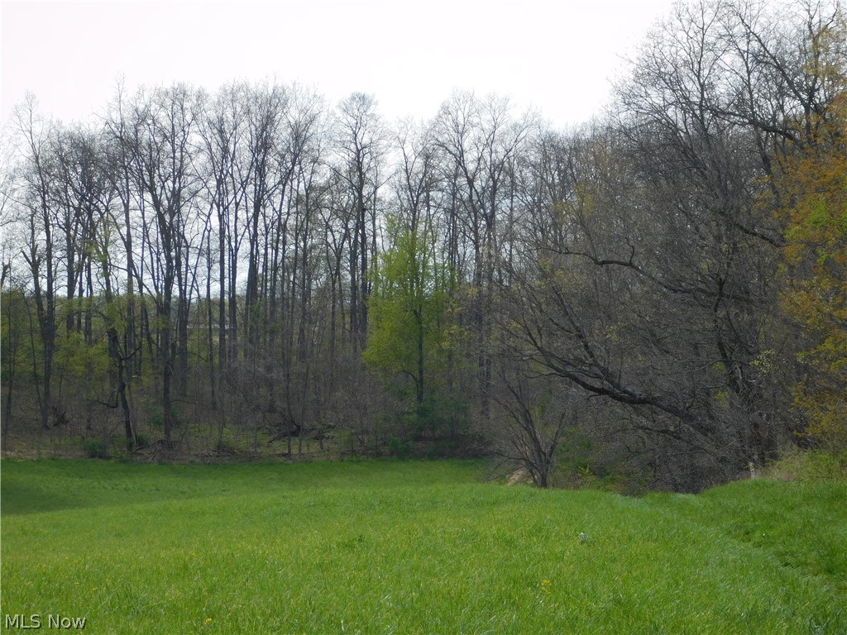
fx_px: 2814
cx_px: 424
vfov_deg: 12.9
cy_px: 318
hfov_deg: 17.1
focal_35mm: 115
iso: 125
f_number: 4.8
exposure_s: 1/500
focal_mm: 20.3
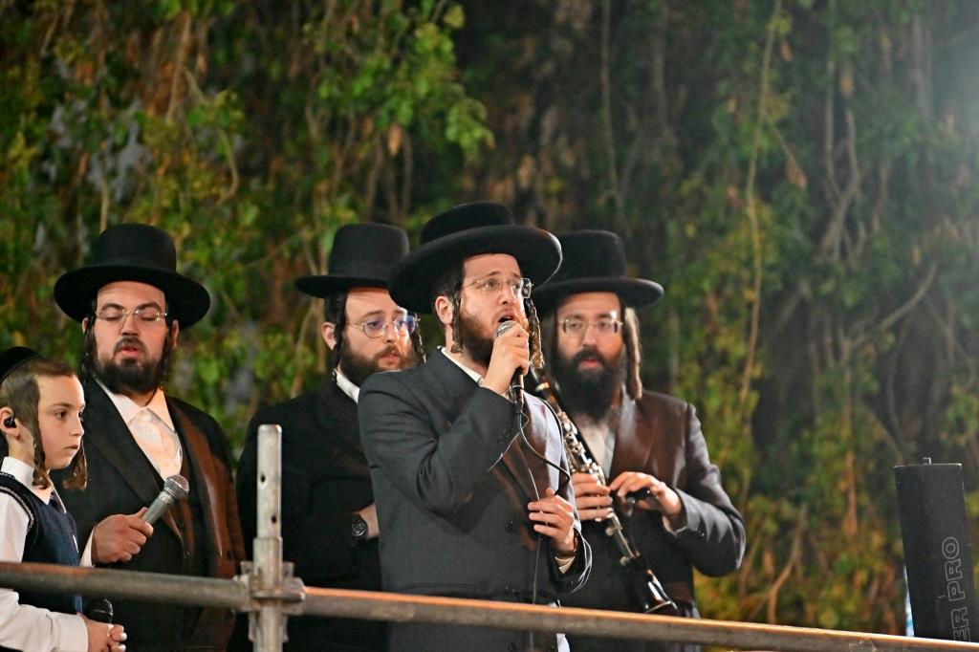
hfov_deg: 6.9
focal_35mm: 300
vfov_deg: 4.6
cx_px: 490
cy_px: 326
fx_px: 8155
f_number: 2.8
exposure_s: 1/320
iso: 2000
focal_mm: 200
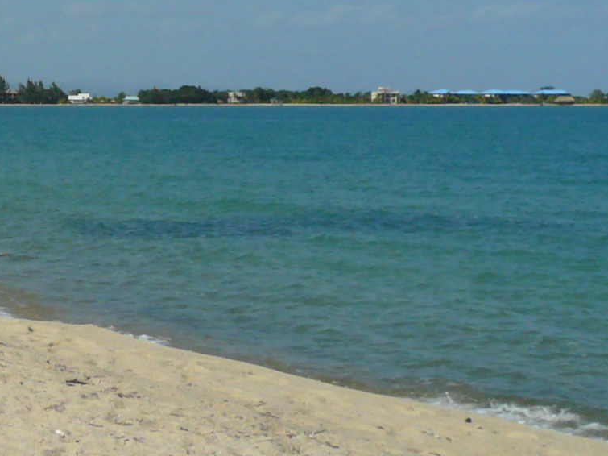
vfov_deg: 15.3
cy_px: 18
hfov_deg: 19.2
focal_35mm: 95
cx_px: -159
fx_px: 1668
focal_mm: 4.6
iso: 100
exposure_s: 1/500
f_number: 8
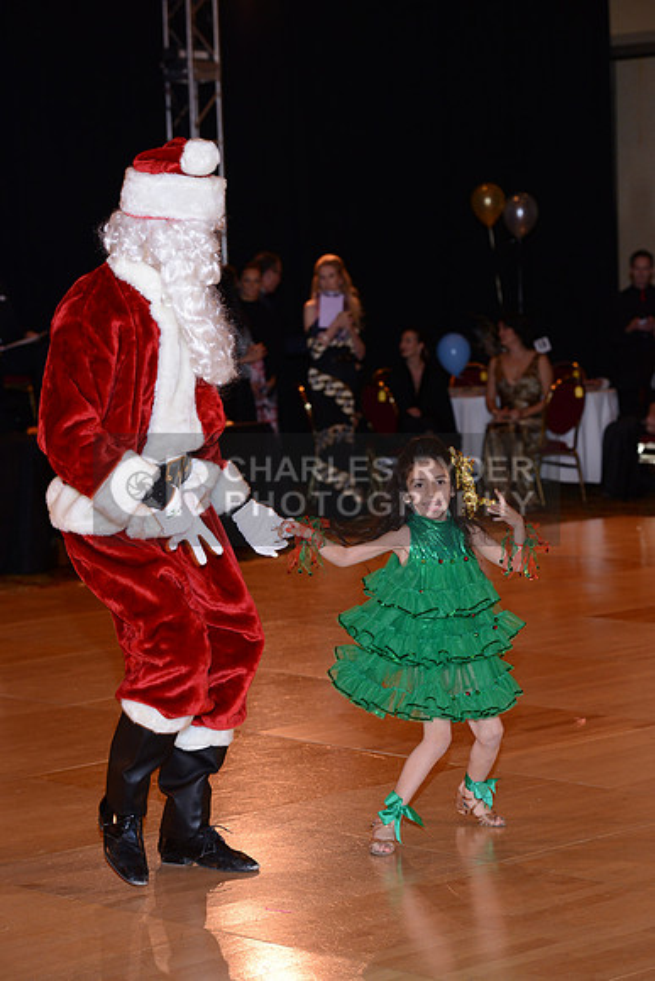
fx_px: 2673
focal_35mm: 98
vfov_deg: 20.8
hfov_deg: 14.0
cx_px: 328
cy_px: 490
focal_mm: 98
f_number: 5
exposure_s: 1/200
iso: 1600
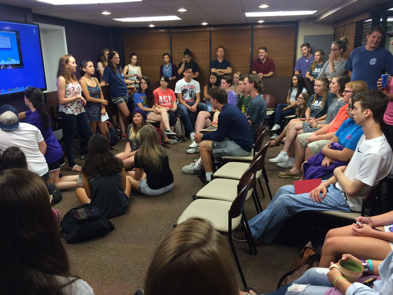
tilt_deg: -15.1
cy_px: 148
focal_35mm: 29
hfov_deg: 61.7
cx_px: 196
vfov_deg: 48.2
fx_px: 329
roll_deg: +2.1
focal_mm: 4.15
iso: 64
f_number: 2.2
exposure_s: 1/30
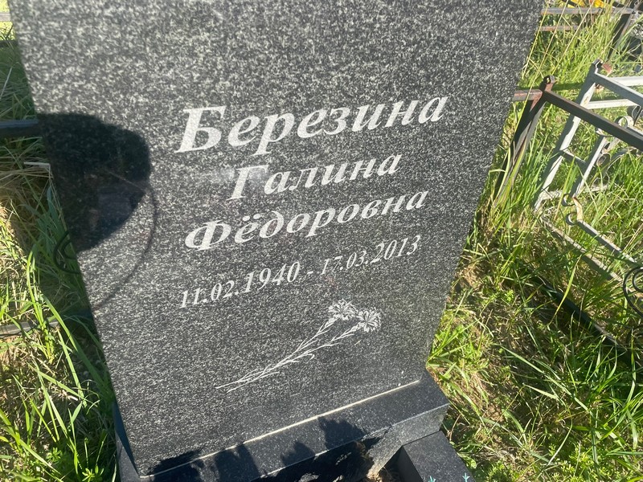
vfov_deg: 53.1
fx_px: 483
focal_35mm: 26
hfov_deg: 67.3
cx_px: 322
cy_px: 241
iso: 32
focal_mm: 4.2
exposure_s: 1/1135
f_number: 1.6
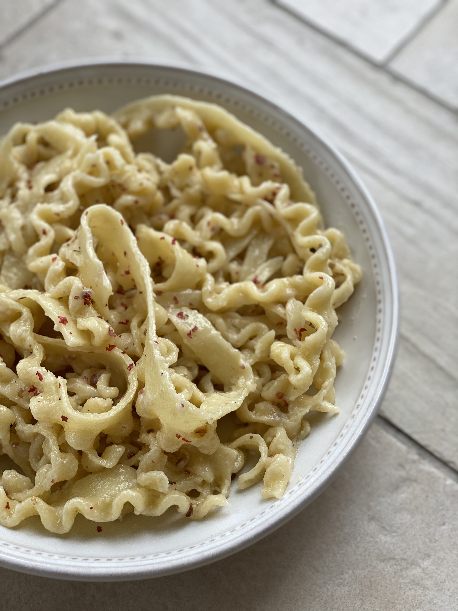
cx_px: 229
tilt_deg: -62.1
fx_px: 917
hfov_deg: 28.0
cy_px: 306
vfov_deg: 36.8
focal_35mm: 52
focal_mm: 6
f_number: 2
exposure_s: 1/120
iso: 40
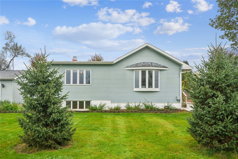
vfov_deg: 45.0
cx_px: 119
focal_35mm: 29
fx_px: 192
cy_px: 80
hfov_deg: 63.7
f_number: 10
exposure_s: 1/125
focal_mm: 29
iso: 400
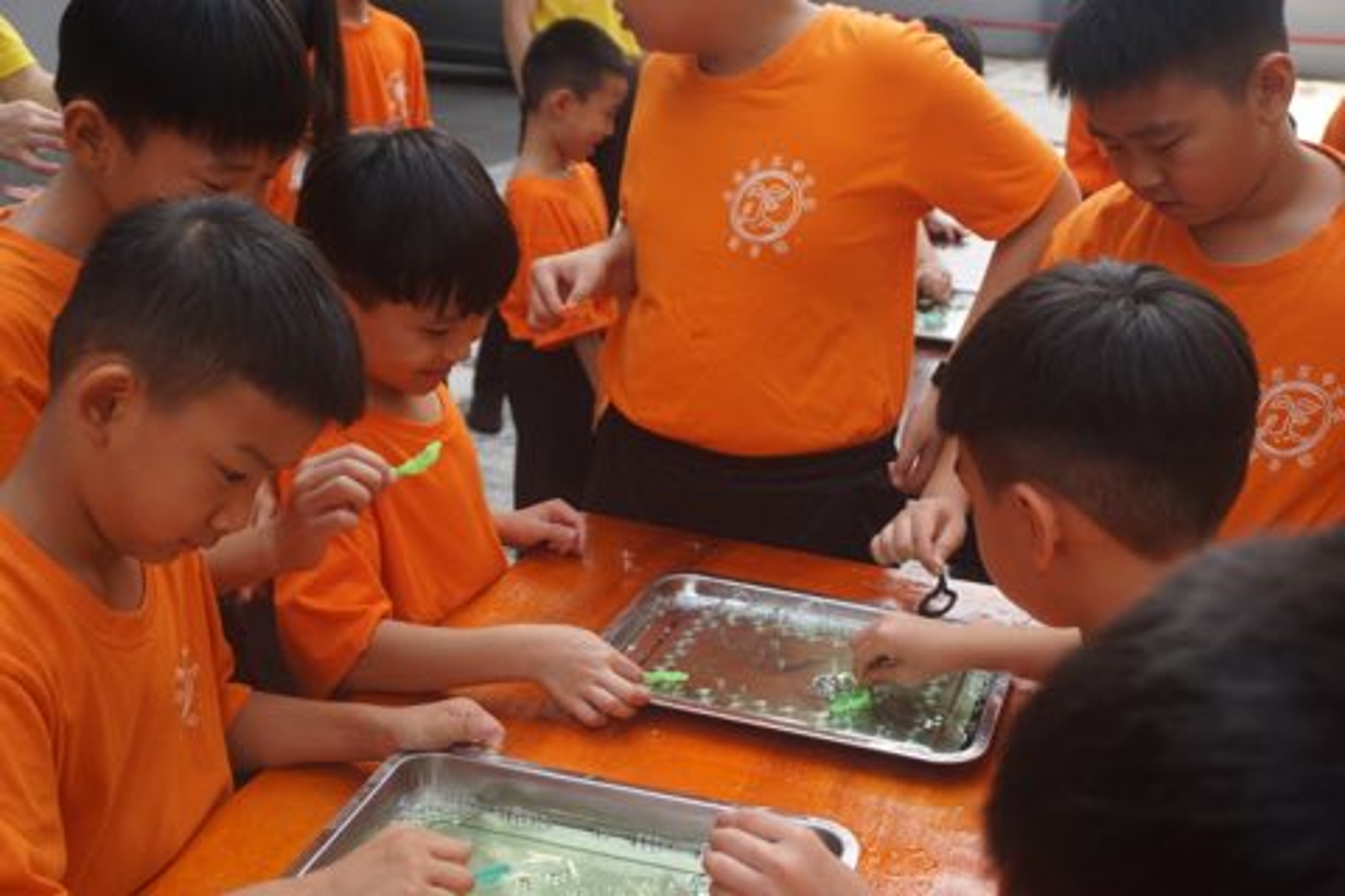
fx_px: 1513
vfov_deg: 33.0
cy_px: 448
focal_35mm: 40
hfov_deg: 47.9
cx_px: 672
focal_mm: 27
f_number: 5
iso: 100
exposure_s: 1/160
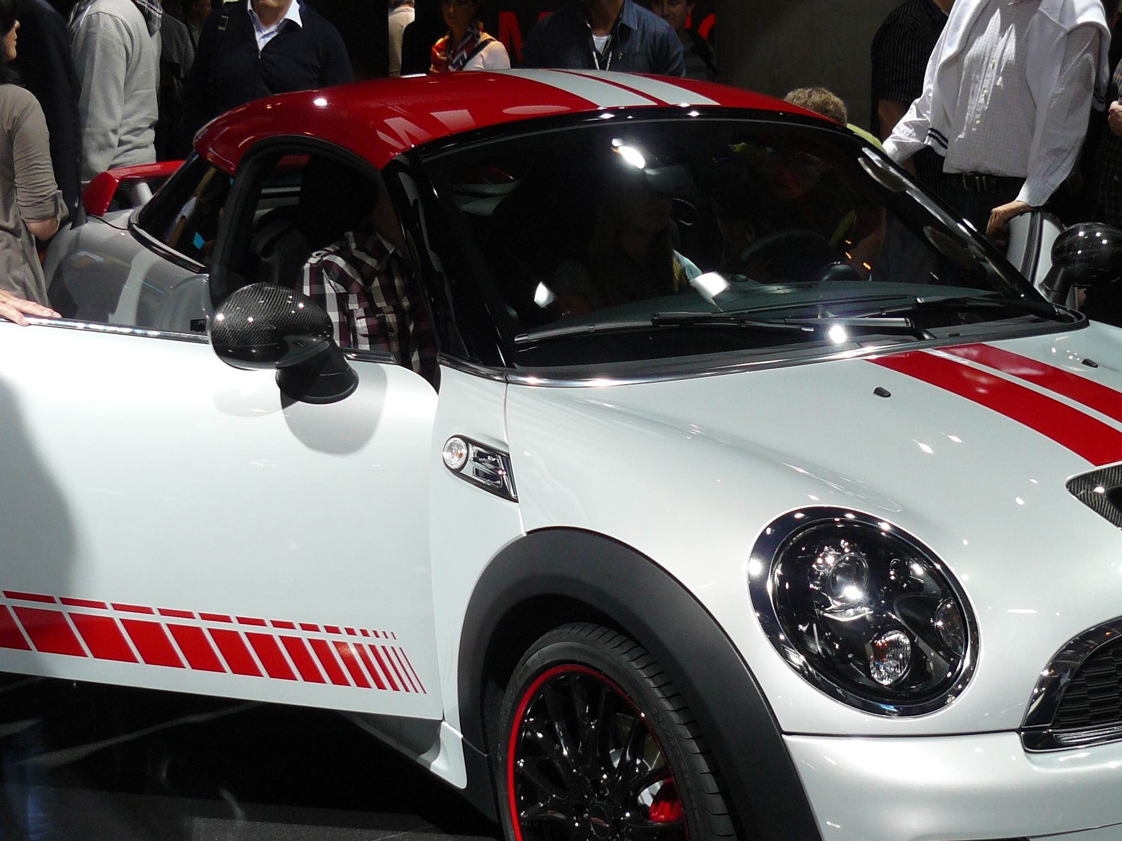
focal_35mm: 58
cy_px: 453
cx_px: 624
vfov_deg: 25.2
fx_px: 1880
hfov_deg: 33.2
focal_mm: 6
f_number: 2.8
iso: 100
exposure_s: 1/80
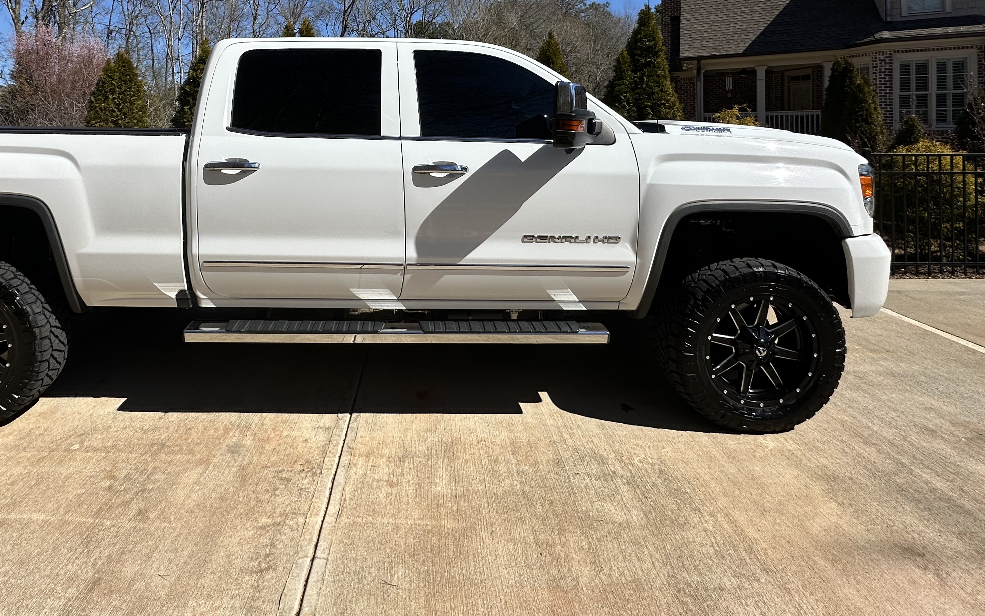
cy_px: 139
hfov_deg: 81.3
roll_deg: +0.2
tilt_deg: +0.3
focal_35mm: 21
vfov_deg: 54.1
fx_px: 564
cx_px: 394
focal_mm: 2.22
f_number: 2.2
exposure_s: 1/3125
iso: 50
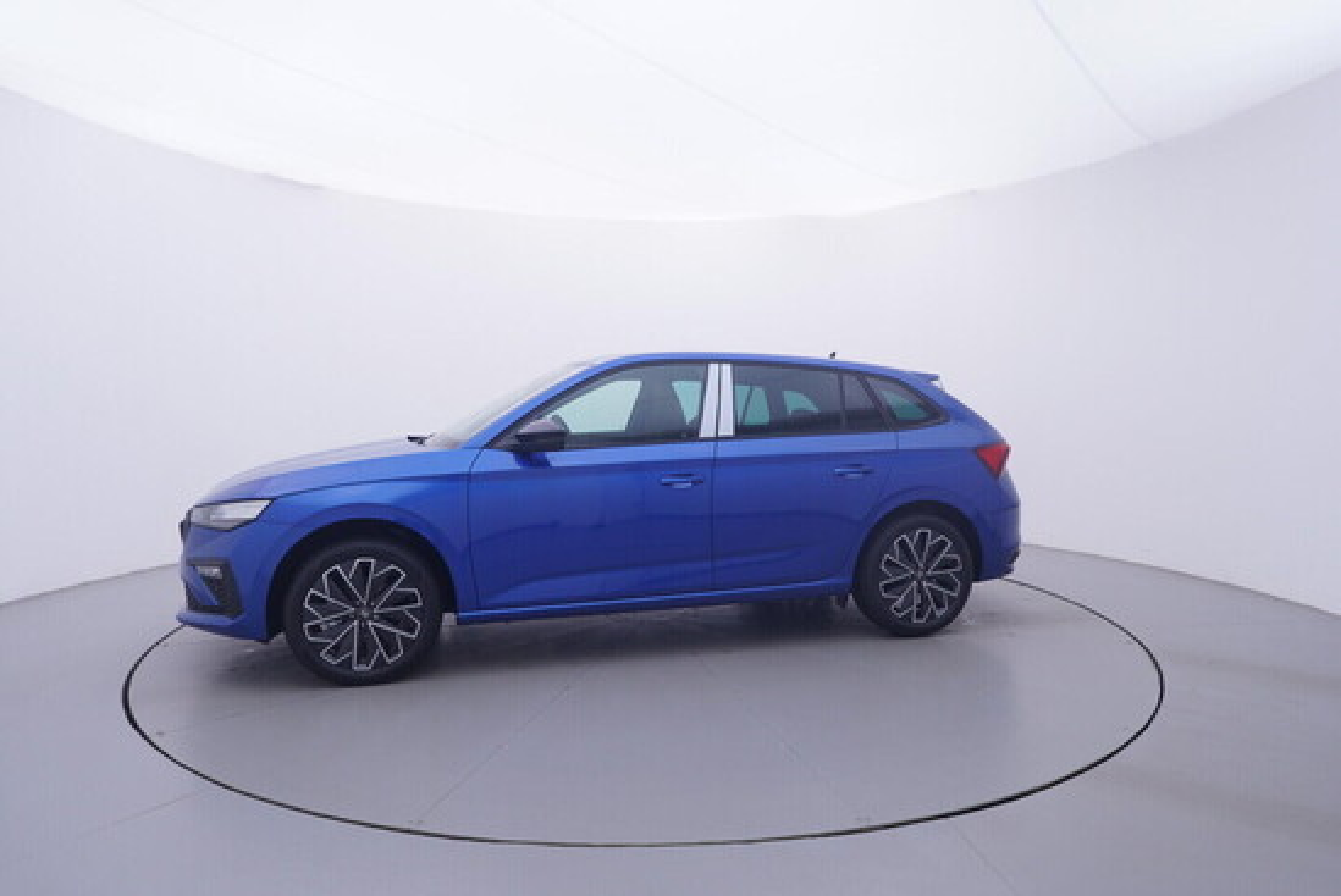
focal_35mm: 22
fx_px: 839
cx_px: 670
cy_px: 448
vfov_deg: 56.2
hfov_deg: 77.3
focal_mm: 15
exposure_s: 1/80
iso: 200
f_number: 5
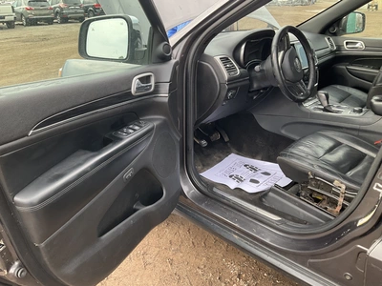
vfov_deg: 48.2
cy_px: 143
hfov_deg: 61.7
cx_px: 191
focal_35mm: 29
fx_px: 320
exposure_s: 1/122
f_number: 1.8
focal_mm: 3
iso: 40
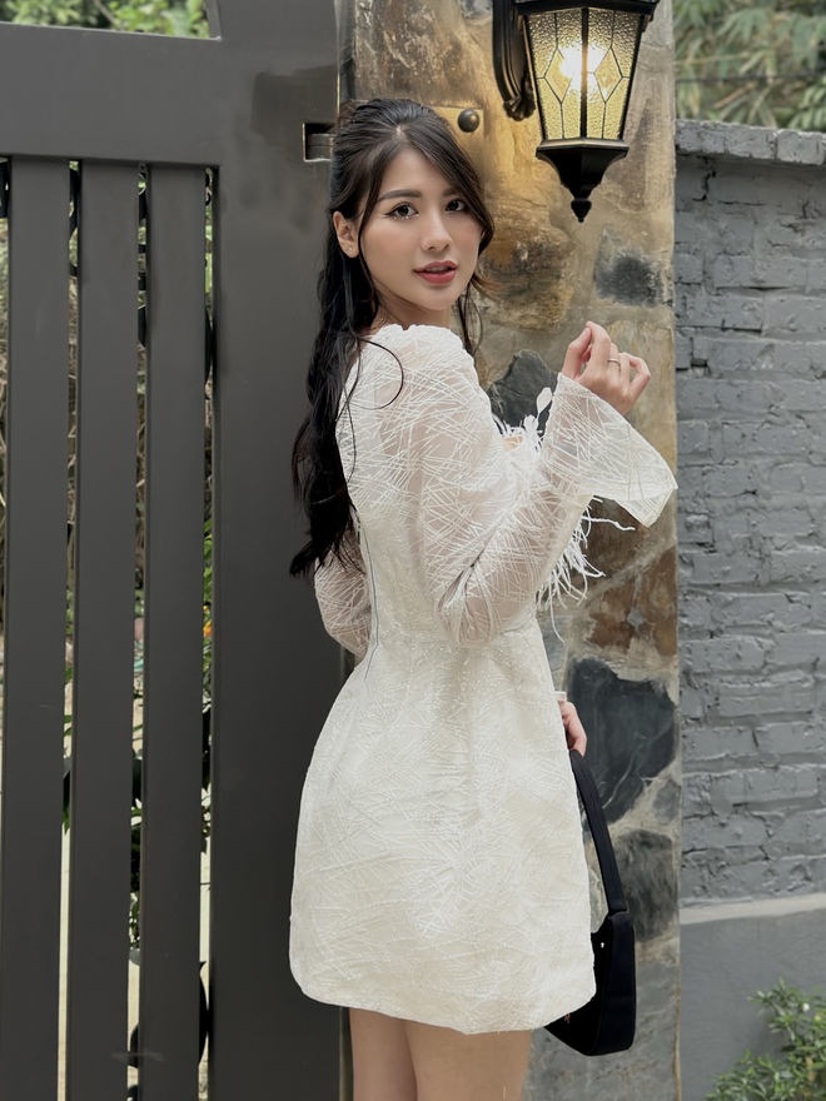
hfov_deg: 30.3
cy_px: 550
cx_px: 413
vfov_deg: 39.7
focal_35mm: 48
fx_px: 1527
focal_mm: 6.86
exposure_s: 1/125
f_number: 1.78
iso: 125
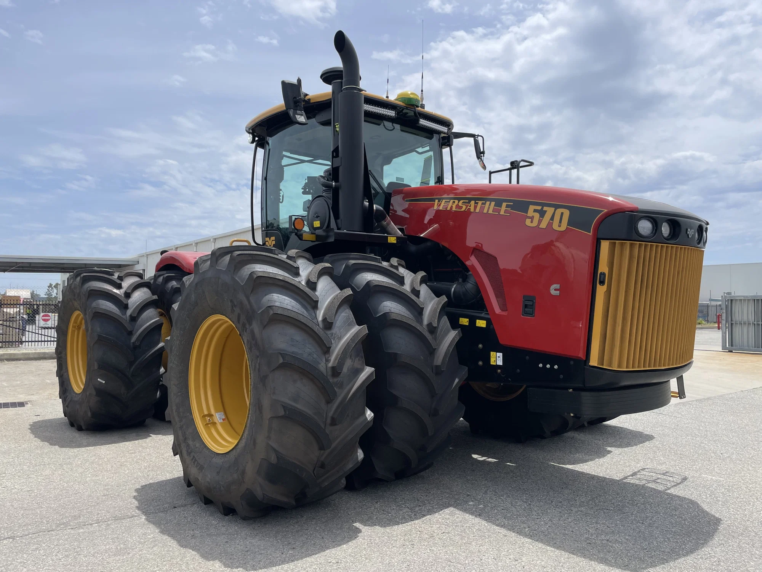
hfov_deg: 67.3
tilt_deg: +3.7
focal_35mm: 26
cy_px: 286
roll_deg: -0.4
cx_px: 381
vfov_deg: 53.1
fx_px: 572
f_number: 1.6
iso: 32
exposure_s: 1/4831
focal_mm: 4.2
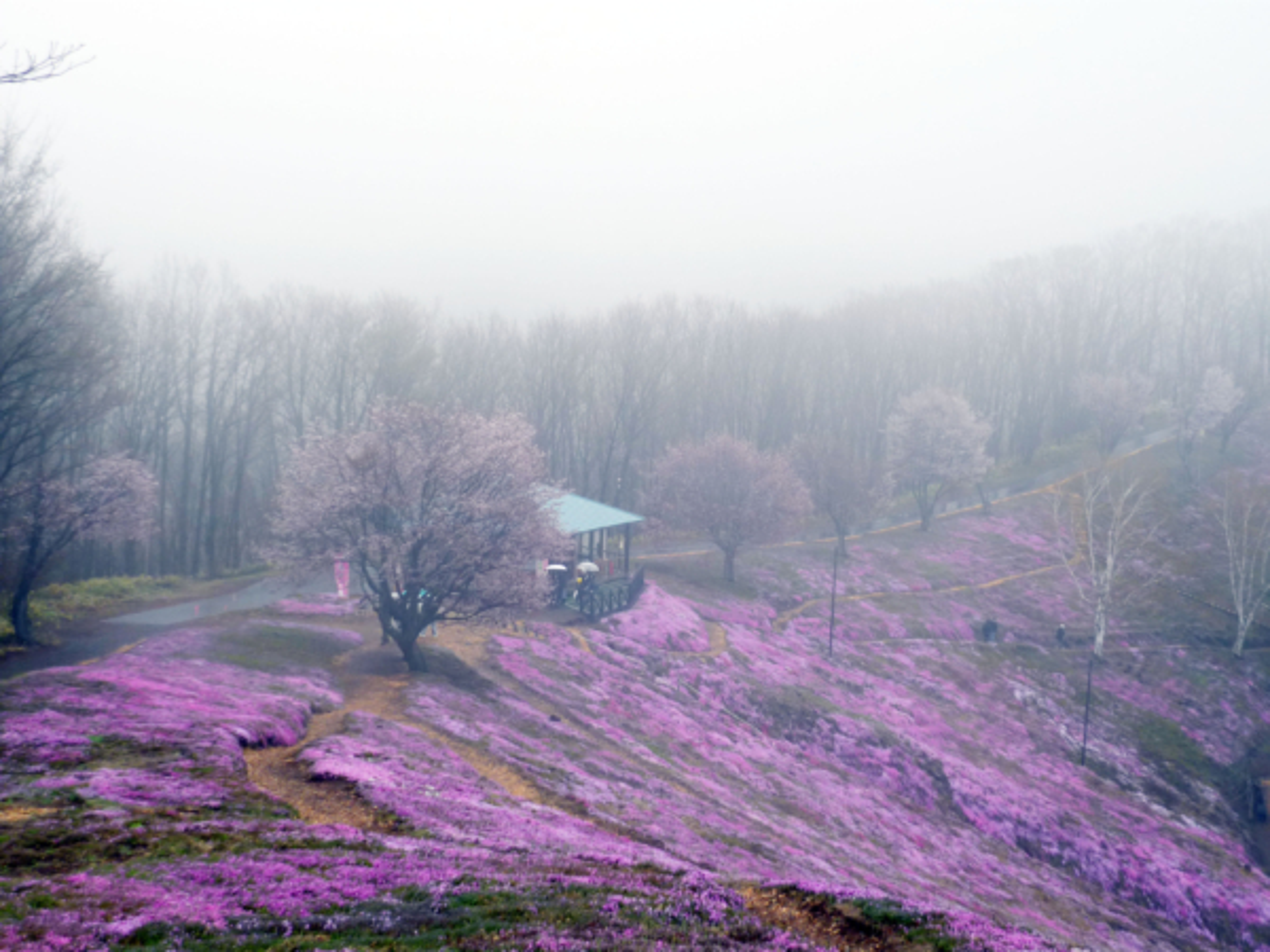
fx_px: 1871
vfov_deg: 28.6
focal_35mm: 51
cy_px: 476
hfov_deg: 37.5
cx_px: 635
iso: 100
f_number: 3.2
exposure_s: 1/125
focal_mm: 8.4
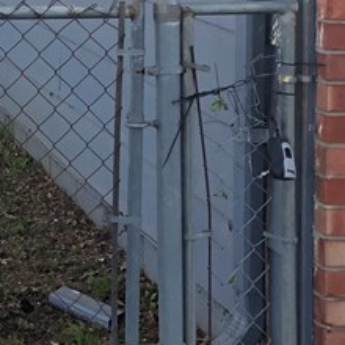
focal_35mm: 115
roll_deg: +0.4
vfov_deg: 14.7
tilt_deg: -4.9
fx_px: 1297
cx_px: -281
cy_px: -63
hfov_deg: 13.5
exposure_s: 1/271
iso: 20
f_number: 1.8
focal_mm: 3.99
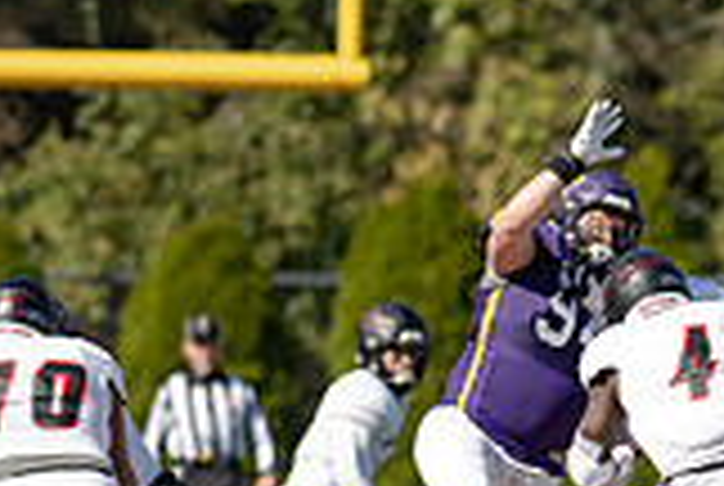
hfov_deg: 1.9
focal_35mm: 1078
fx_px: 21720
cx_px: 755
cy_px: 520
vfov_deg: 1.3
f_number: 3.2
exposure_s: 1/1600
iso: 200
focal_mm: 300
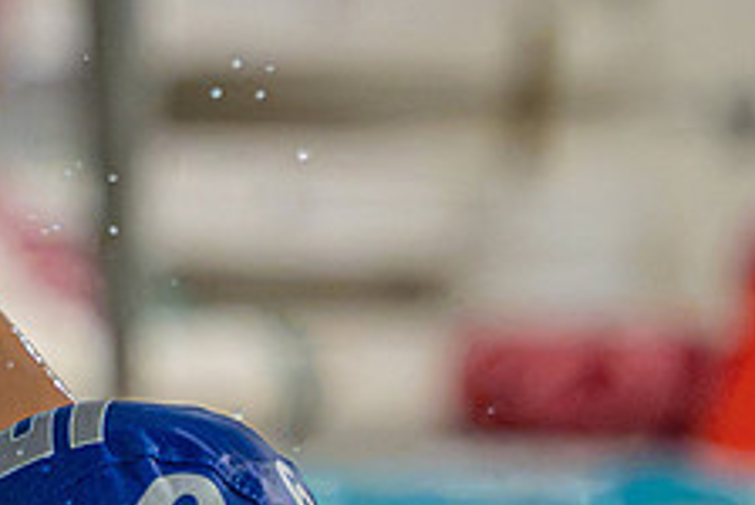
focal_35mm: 1412
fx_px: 29651
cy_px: 176
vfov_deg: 1.0
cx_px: -200
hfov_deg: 1.5
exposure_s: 1/1000
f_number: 4
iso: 10000
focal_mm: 260
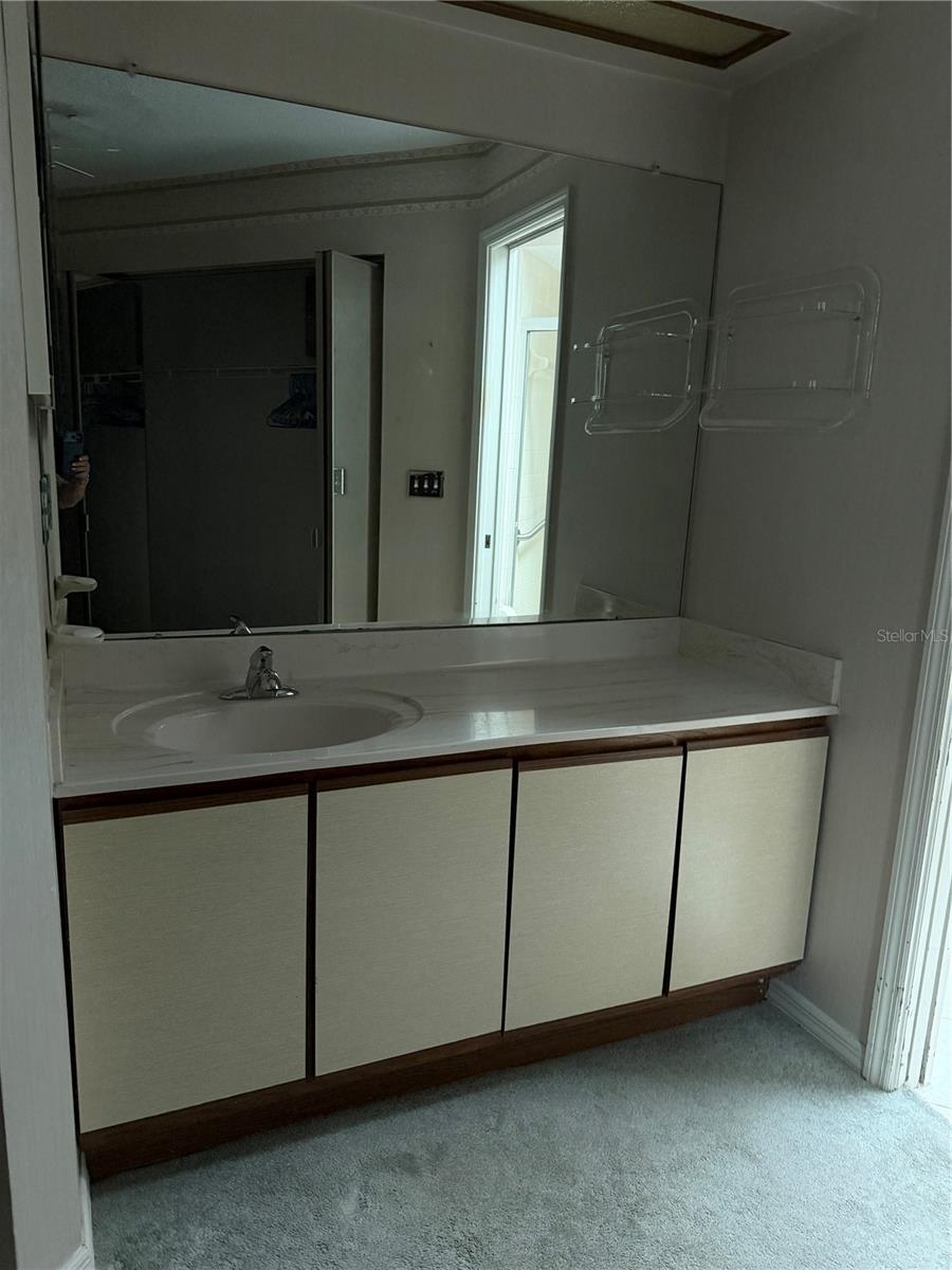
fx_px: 880
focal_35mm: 24
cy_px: 635
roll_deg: -2.1
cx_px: 476
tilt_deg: -12.4
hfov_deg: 56.8
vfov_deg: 71.6
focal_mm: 6.76
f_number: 1.78
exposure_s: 1/60
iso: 400
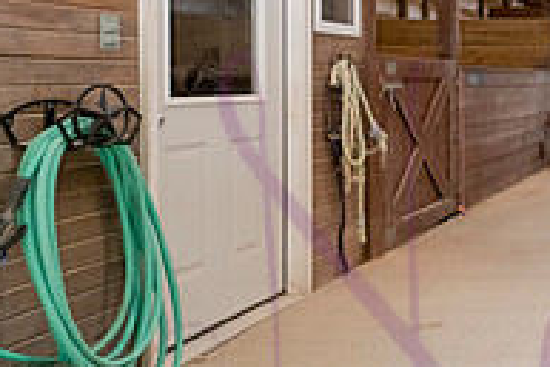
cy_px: 94
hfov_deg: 34.0
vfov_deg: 30.7
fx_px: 657
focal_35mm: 43
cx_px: 700
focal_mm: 14
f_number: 4
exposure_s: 1/250
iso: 800
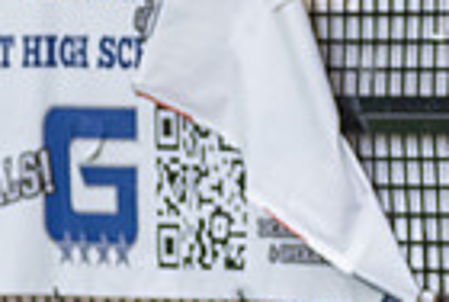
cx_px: -51
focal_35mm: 1678
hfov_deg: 1.2
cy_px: 279
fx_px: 20973
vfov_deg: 0.8
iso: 1400
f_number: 5.6
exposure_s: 1/1000
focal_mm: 280
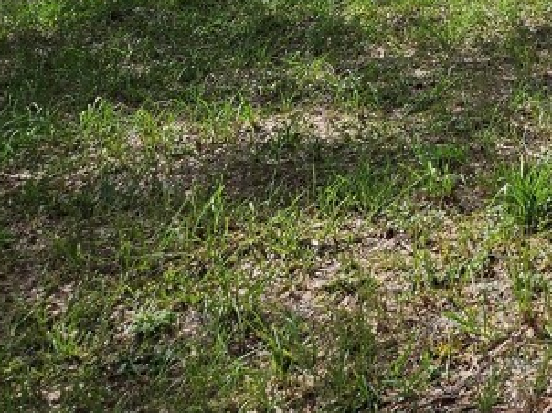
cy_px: -172
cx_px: 850
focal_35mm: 78
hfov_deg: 20.9
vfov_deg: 17.3
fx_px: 1243
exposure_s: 1/2082
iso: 25
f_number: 1.8
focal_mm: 5.4
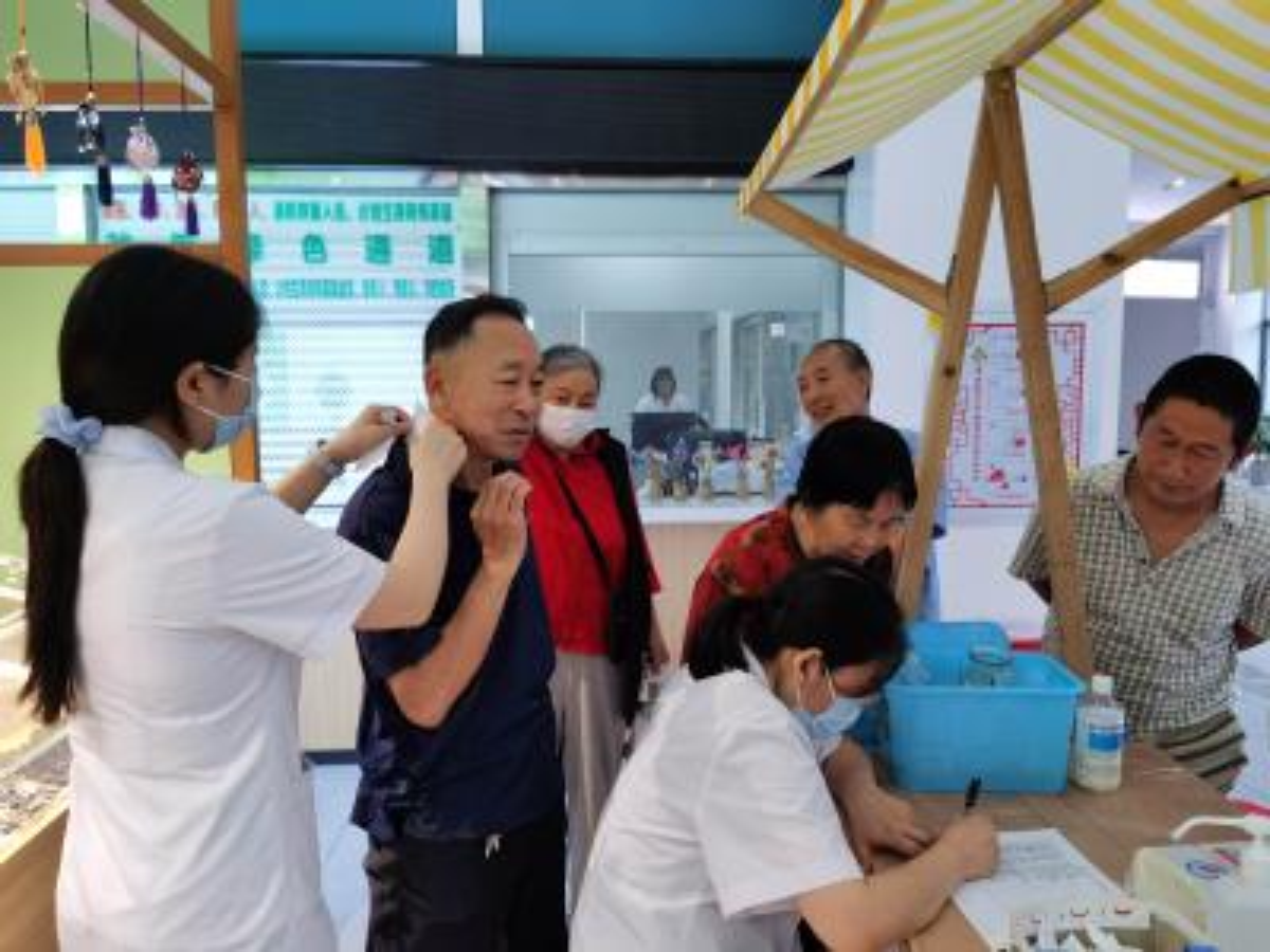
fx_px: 1064
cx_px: 635
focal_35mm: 29
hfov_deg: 61.7
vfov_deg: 48.2
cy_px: 476
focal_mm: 5.56
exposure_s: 1/100
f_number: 1.6
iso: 125
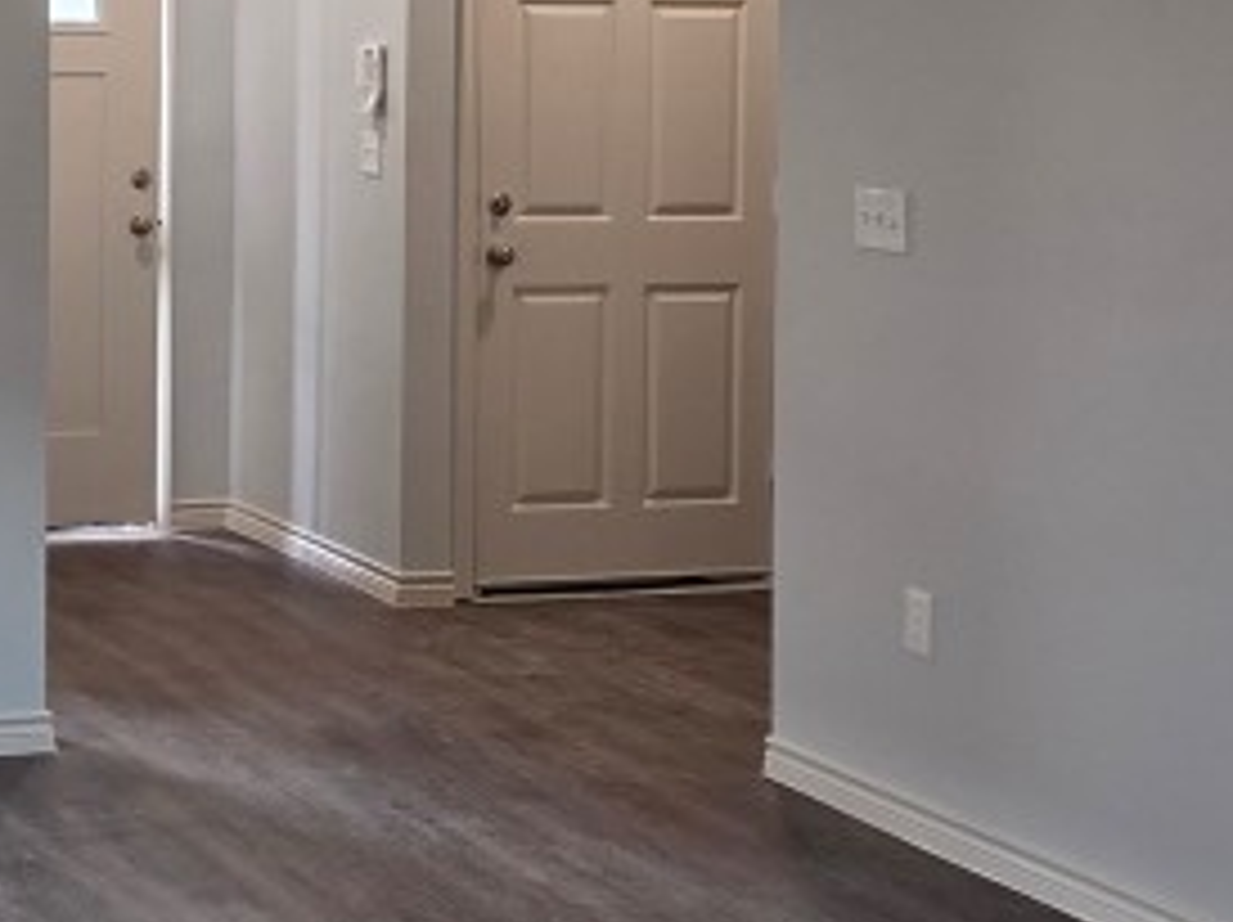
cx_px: -45
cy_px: 90
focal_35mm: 86
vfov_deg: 16.9
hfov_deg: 21.8
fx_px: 3061
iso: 200
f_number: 1.7
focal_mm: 6.3
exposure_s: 1/120
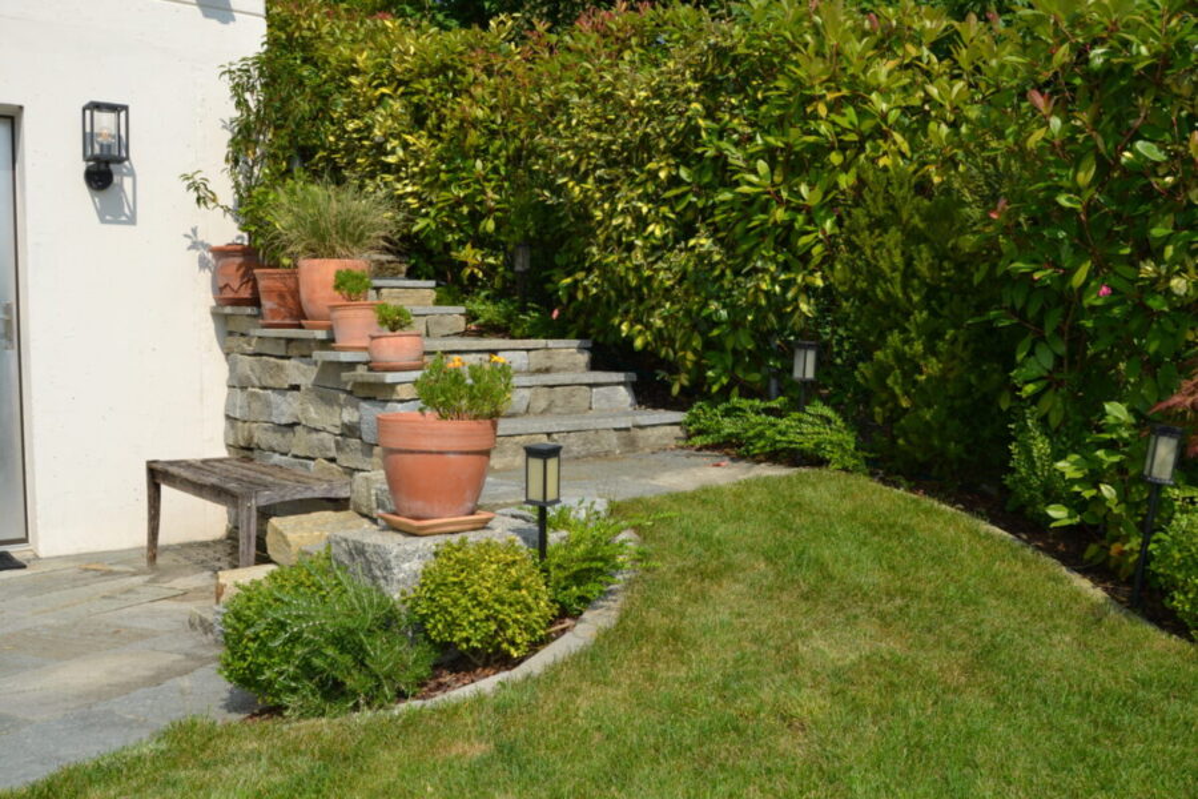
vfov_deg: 40.0
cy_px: 400
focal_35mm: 33
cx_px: 599
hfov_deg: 57.2
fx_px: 1098
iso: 100
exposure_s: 1/200
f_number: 10
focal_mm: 22
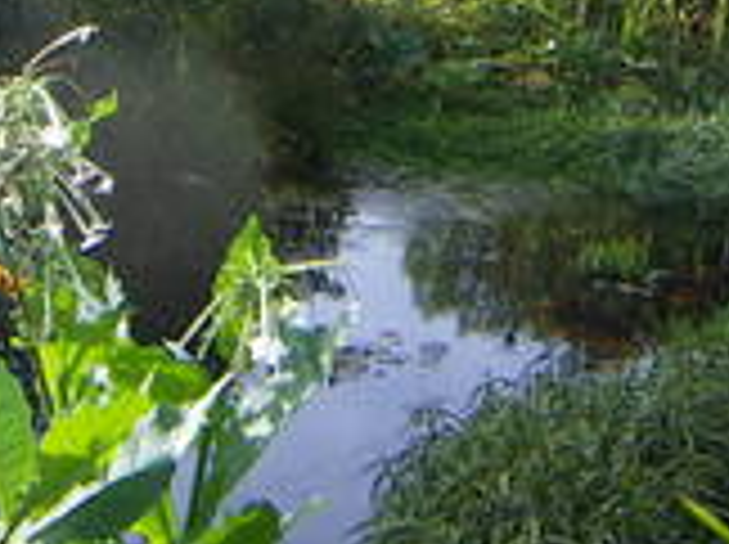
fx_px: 2061
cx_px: 387
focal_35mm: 98
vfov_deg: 14.6
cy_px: -108
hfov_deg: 20.1
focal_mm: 4.7
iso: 50
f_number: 2.8
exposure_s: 1/400
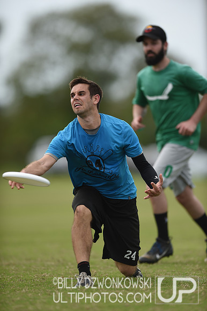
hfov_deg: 3.4
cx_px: 104
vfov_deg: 5.2
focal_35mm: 400
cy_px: 156
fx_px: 3454
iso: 100
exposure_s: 1/1600
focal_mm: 400
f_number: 2.8
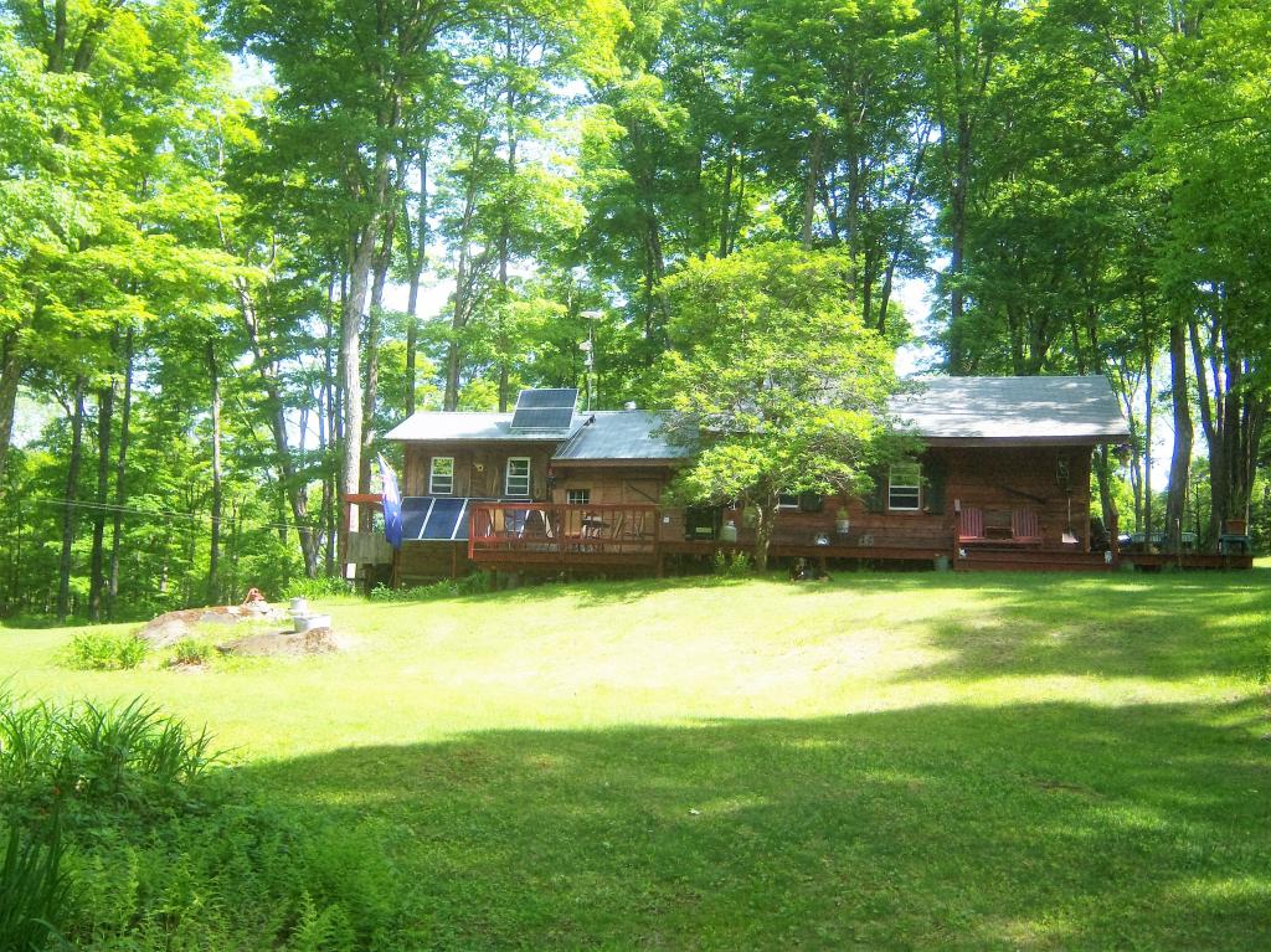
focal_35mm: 36
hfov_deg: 51.4
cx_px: 636
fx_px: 1321
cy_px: 476
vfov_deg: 39.6
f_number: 2.8
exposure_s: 1/320
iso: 80
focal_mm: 7.5
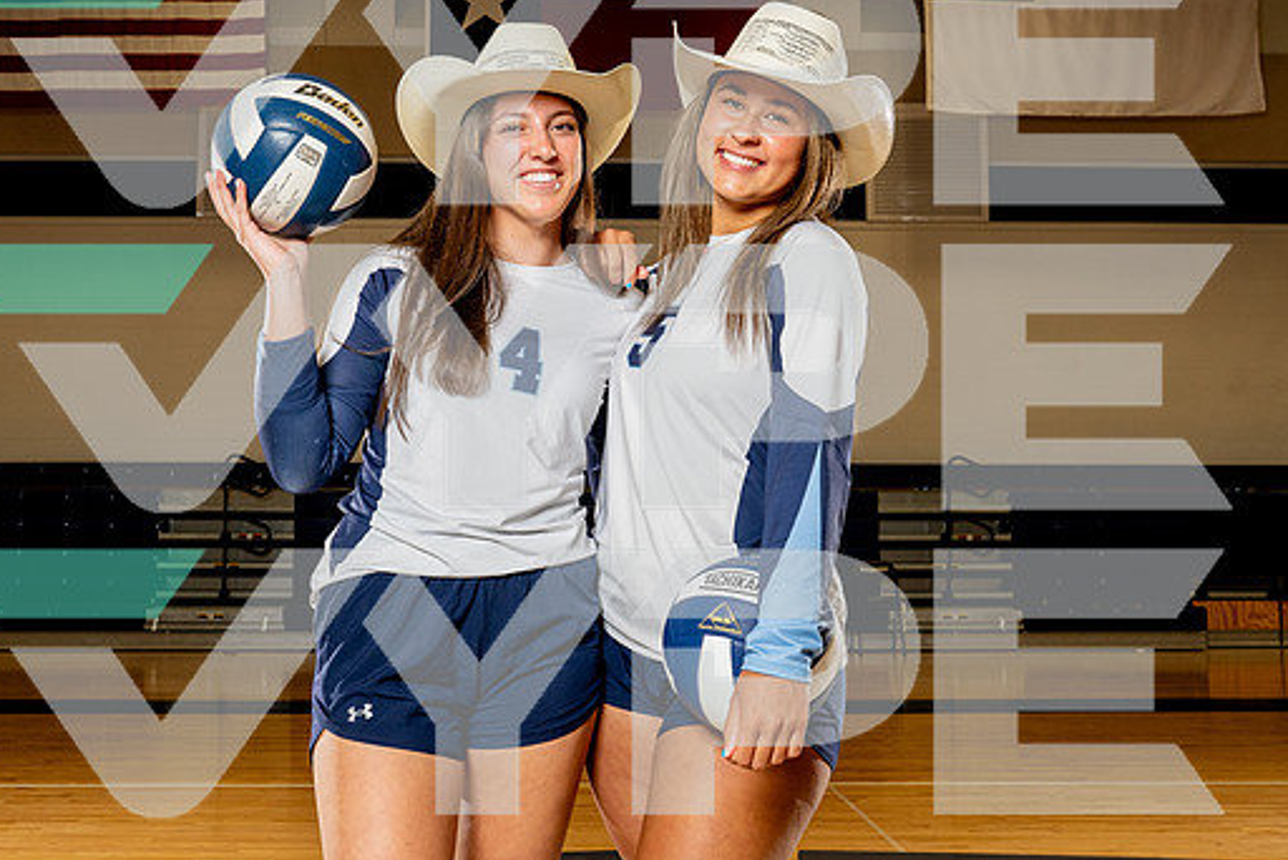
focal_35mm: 46
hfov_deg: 42.7
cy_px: 367
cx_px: 593
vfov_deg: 29.2
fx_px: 1647
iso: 1000
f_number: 8
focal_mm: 34
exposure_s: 1/250
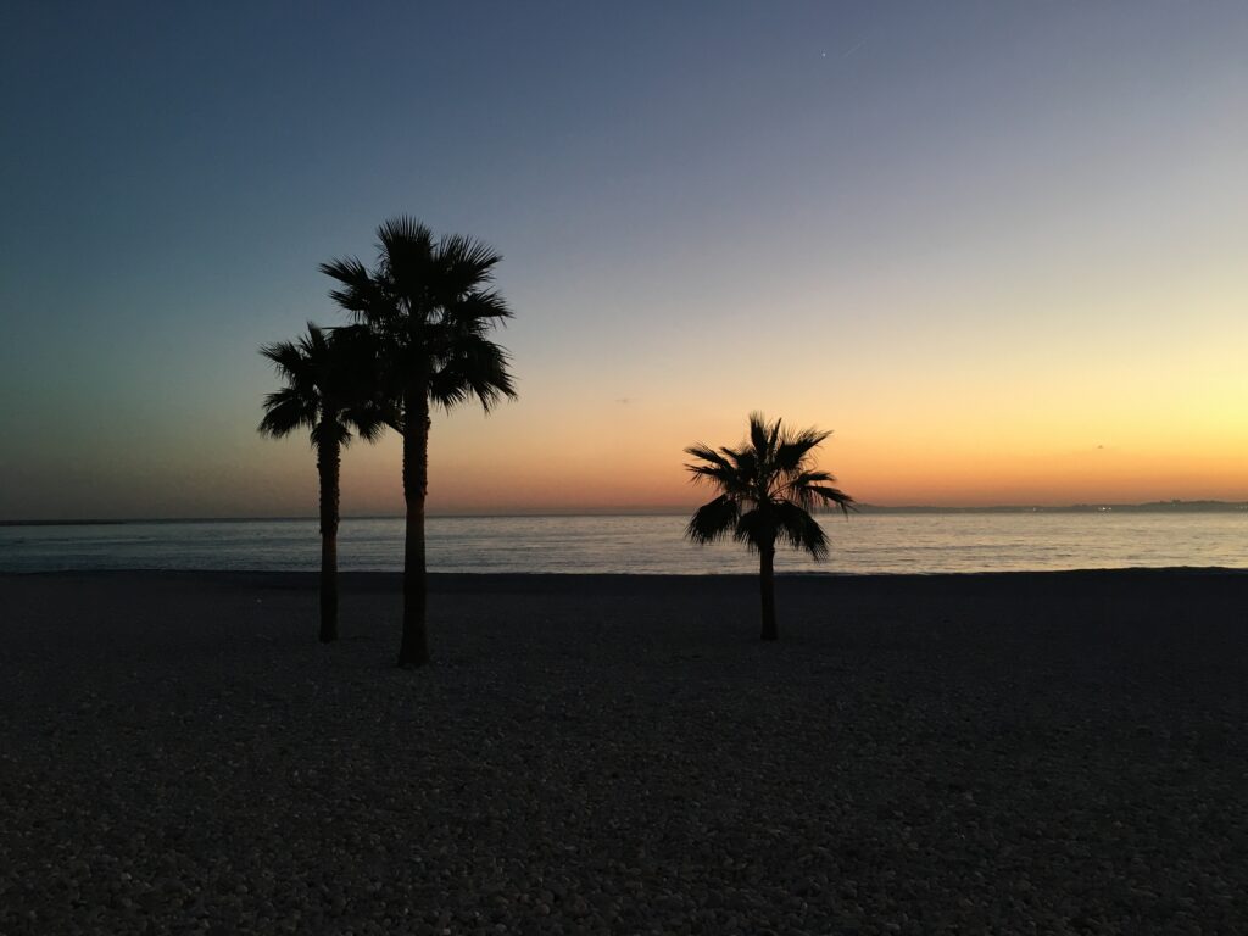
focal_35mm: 29
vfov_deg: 48.2
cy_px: 468
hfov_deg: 61.7
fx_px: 1046
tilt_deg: +0.4
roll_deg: -0.3
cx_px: 624
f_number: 2.2
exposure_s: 1/33
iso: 80
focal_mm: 4.15
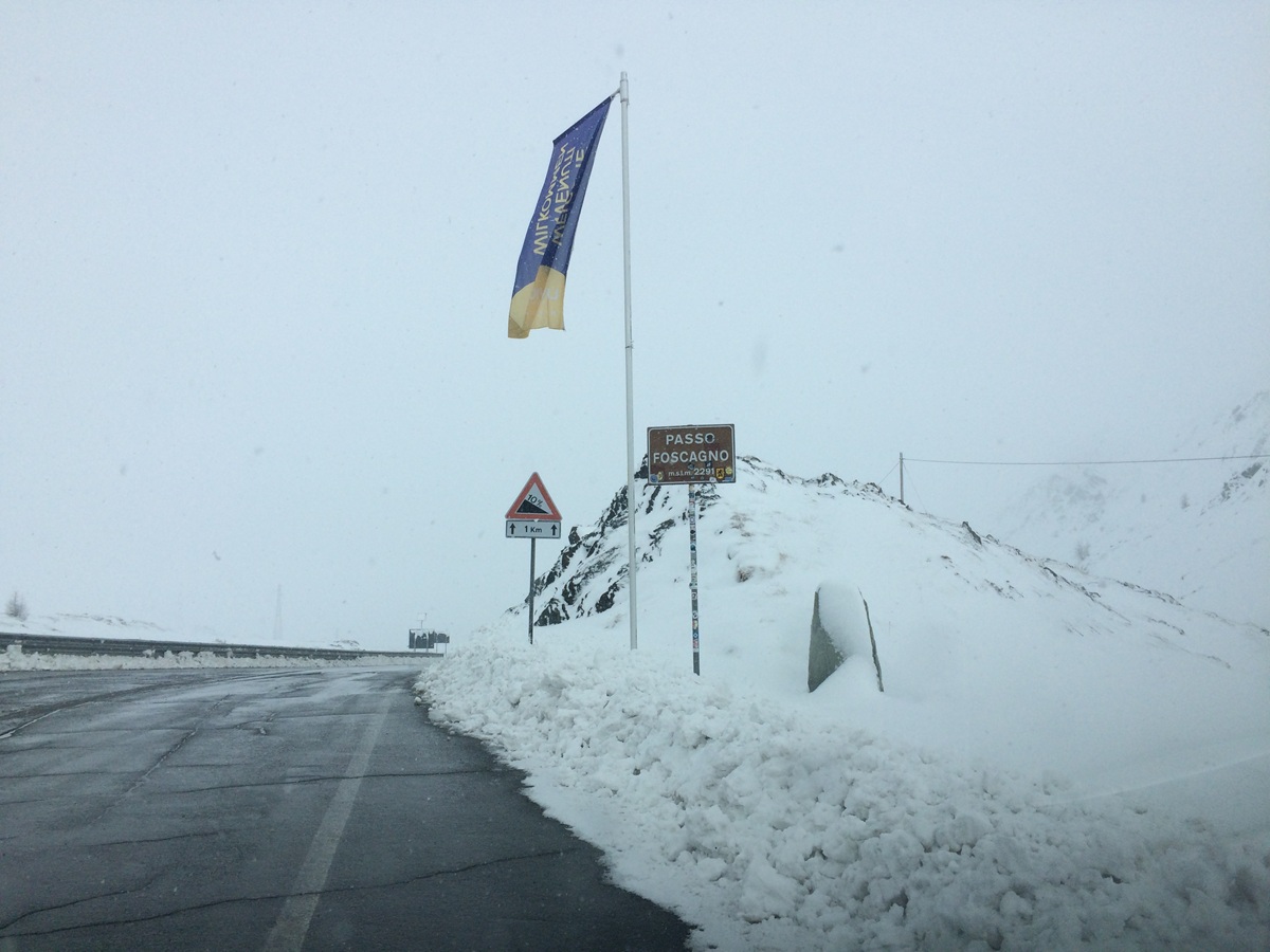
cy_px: 476
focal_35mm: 29
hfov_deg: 61.7
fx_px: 1064
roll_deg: +1.3
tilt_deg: +6.4
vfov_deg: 48.2
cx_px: 635
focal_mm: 4.15
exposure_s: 1/3731
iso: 32
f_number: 2.2
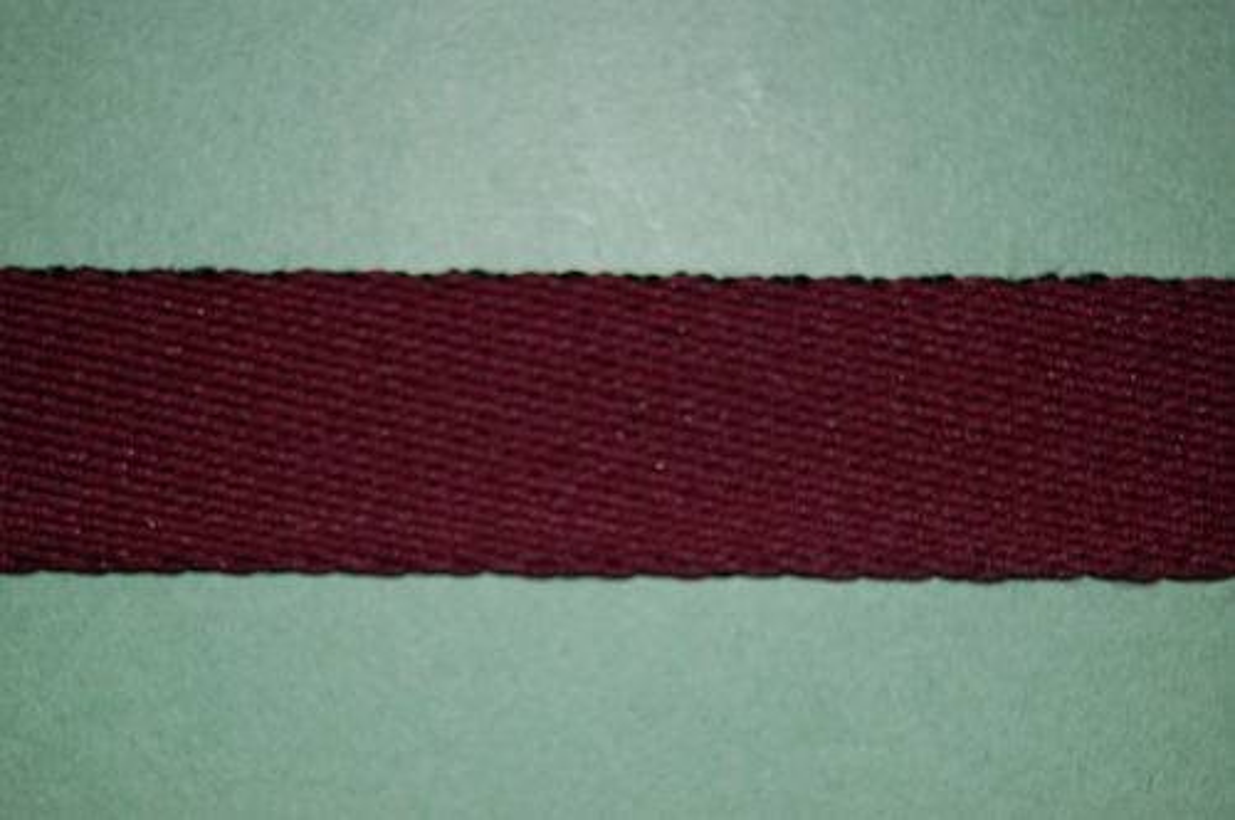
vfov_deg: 17.4
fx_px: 2672
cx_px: 618
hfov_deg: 26.0
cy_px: 410
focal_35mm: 78
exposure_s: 1/60
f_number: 5.6
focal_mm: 52
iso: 400
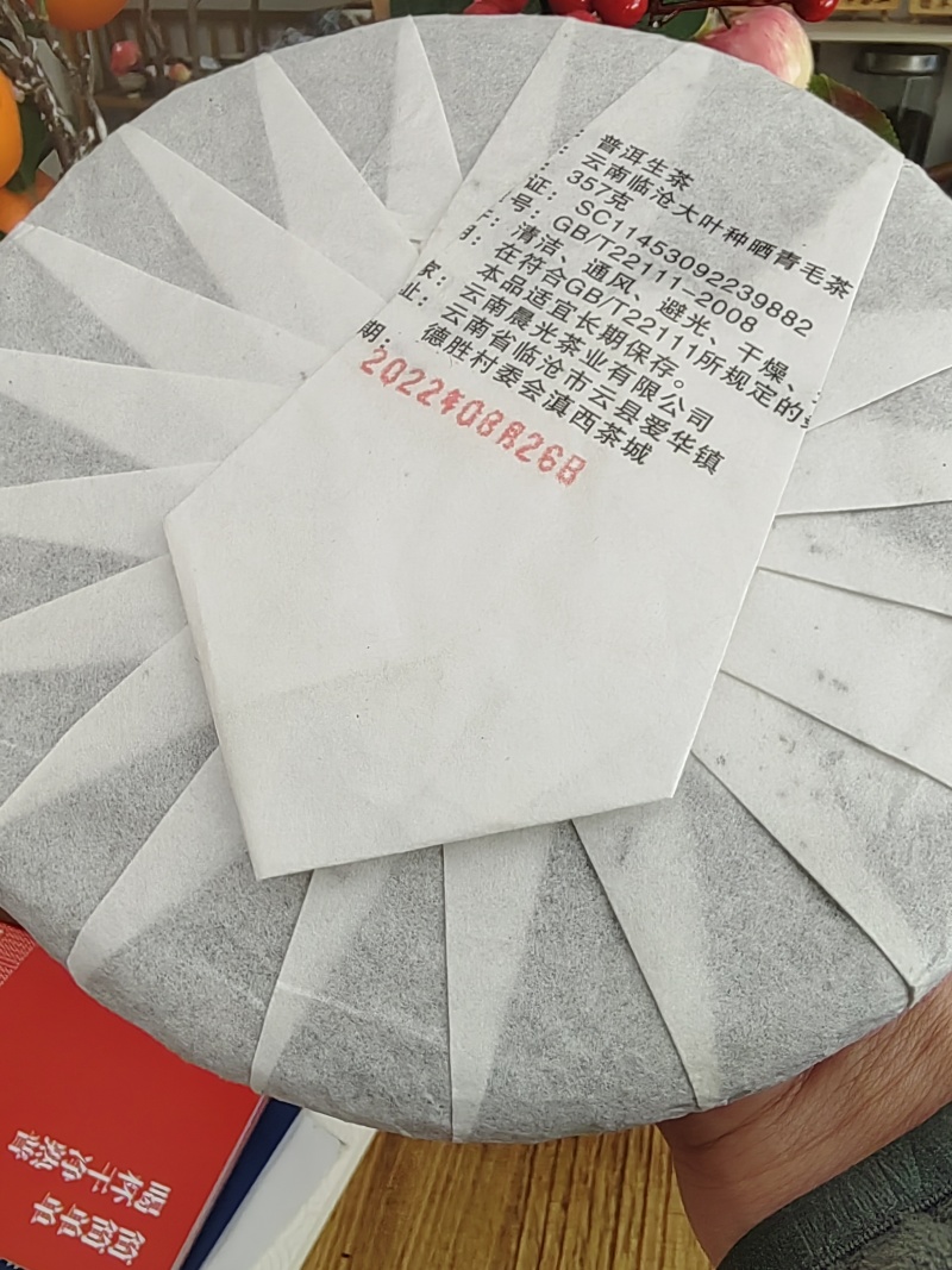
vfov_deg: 67.3
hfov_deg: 53.1
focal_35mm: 26
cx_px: 476
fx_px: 954
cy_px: 635
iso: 64
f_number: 2.2
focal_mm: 1.68
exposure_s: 1/50
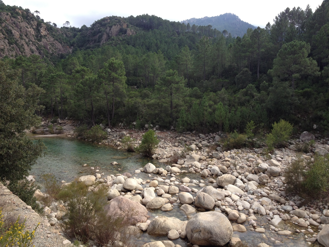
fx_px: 333
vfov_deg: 40.7
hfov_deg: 52.6
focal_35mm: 35
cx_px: 164
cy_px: 124
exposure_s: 1/620
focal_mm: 4.28
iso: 64
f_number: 2.4
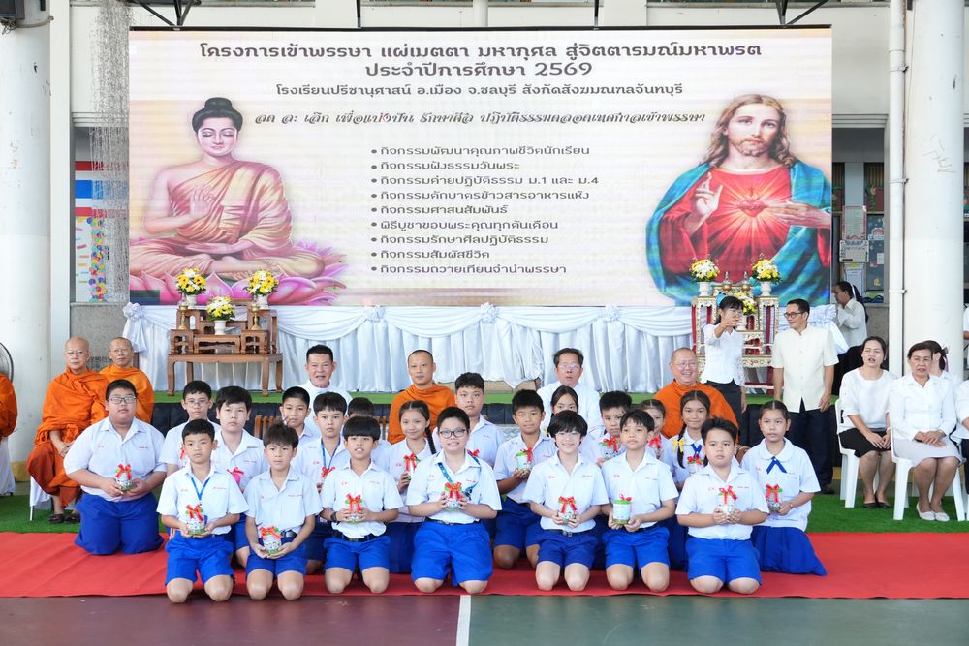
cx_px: 484
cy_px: 323
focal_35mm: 50
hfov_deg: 40.0
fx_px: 1332
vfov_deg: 27.3
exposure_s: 1/125
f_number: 5.6
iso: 1250
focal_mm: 33
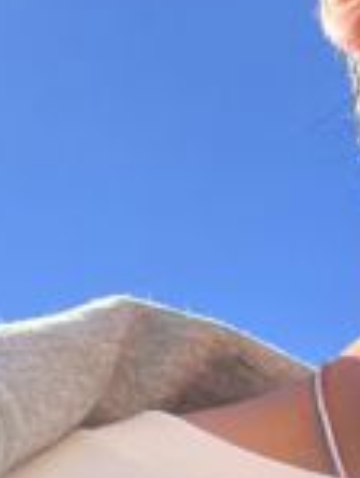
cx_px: 379
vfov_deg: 16.3
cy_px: -24
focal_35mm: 118
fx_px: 1634
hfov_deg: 12.4
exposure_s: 1/462
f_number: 2.2
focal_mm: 2.71
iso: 32
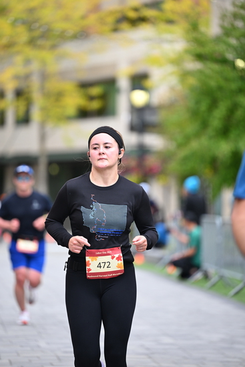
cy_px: 184
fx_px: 1836
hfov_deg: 7.6
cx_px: 122
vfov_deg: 11.4
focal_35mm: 180
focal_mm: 180
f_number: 2.8
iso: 640
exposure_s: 1/1600
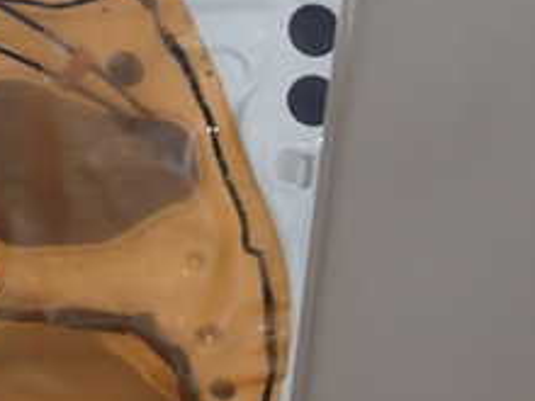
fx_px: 1267
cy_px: 318
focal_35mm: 82
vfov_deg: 17.8
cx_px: 501
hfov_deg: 23.1
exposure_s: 1/60
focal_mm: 5.4
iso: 125
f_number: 2.3
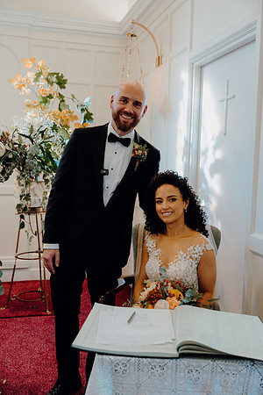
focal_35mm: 37
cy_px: 198
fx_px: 405
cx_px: 132
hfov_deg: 35.9
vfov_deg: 51.9
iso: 1250
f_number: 3.5
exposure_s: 1/160
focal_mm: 37
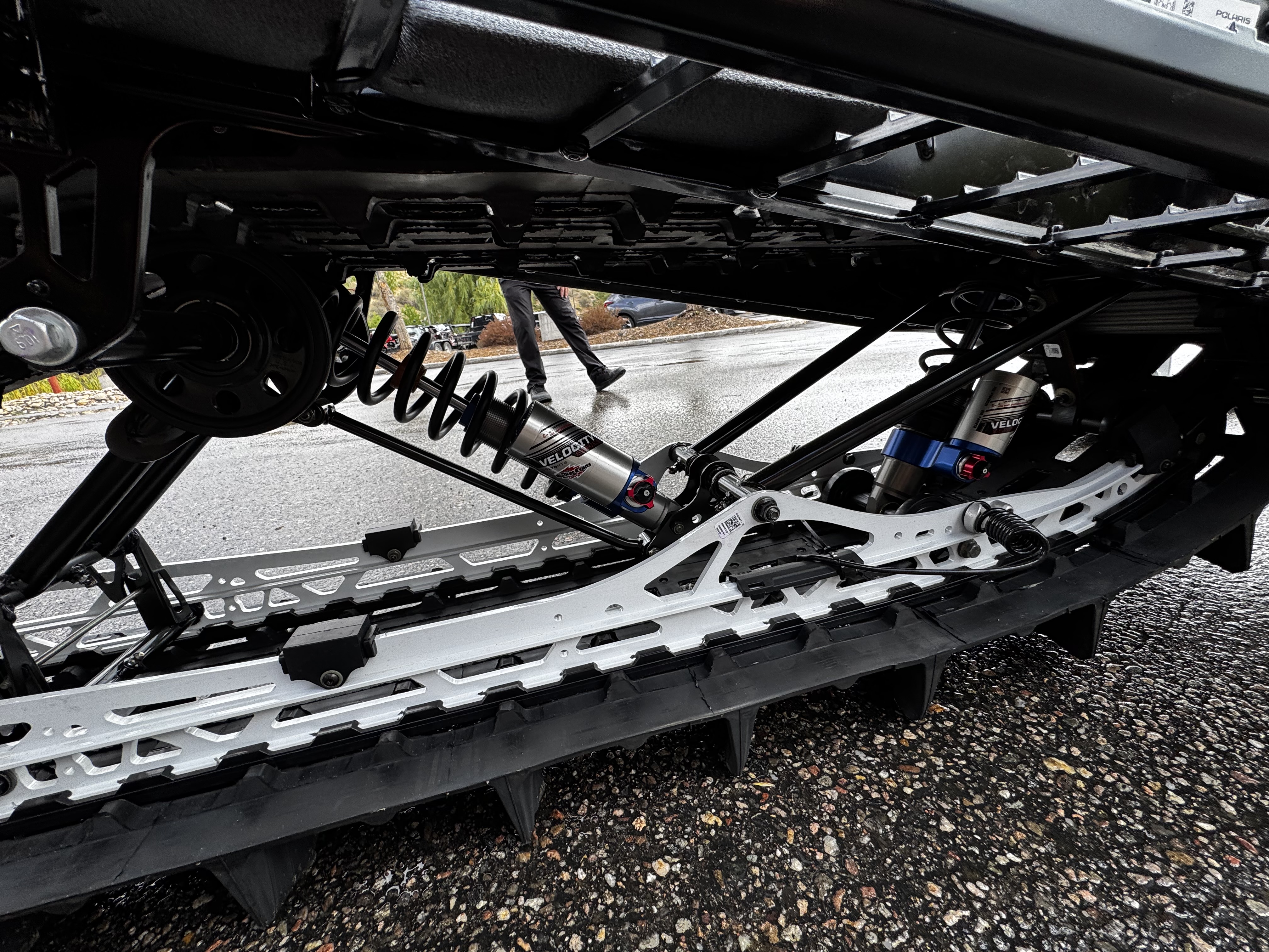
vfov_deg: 85.7
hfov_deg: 102.1
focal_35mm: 14
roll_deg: +6.0
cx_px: 634
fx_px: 513
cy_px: 476
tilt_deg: -17.8
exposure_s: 1/304
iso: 40
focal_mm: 2.22
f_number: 2.2
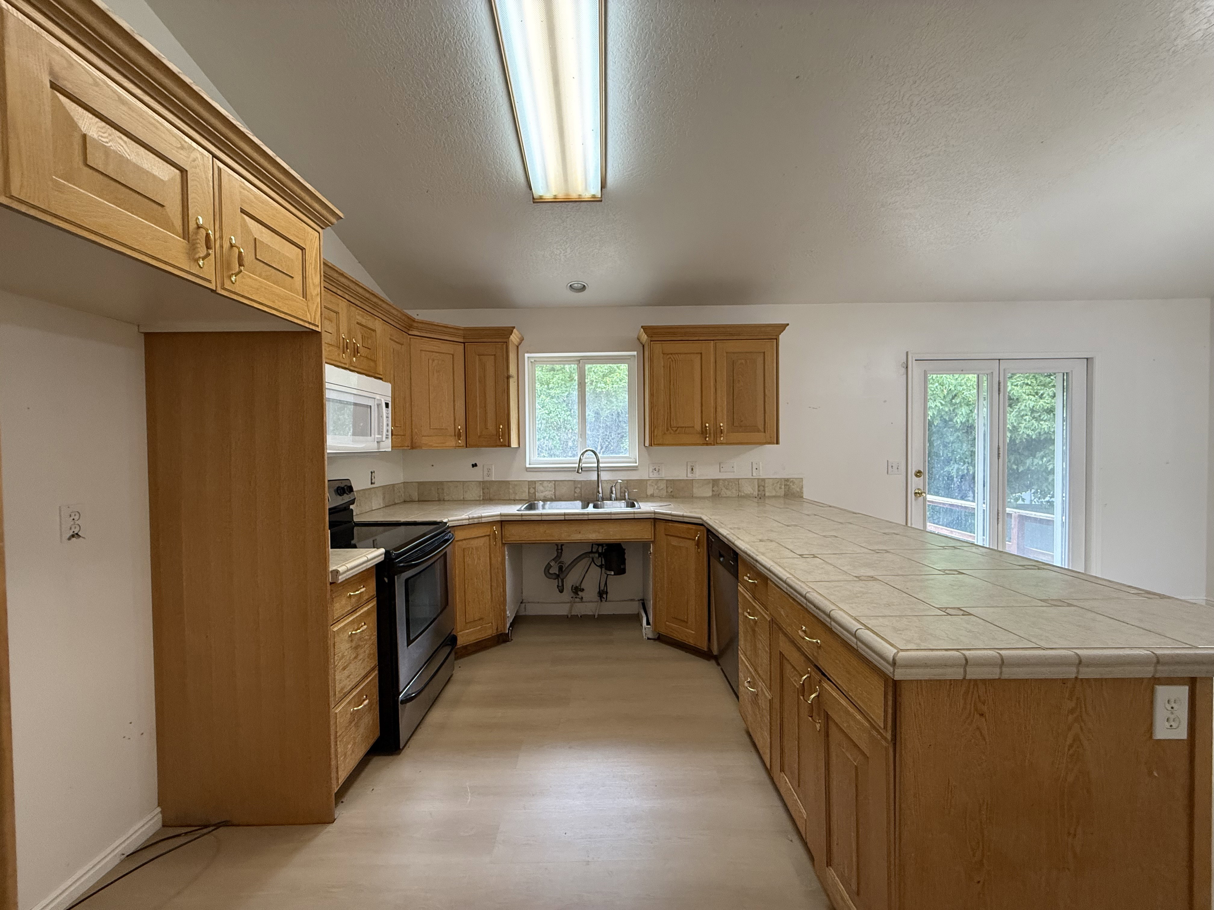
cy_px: 455
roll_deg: +1.0
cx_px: 607
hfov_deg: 102.1
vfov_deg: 85.7
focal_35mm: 14
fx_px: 491
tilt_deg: -0.6
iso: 250
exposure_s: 1/120
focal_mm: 2.22
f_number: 2.2
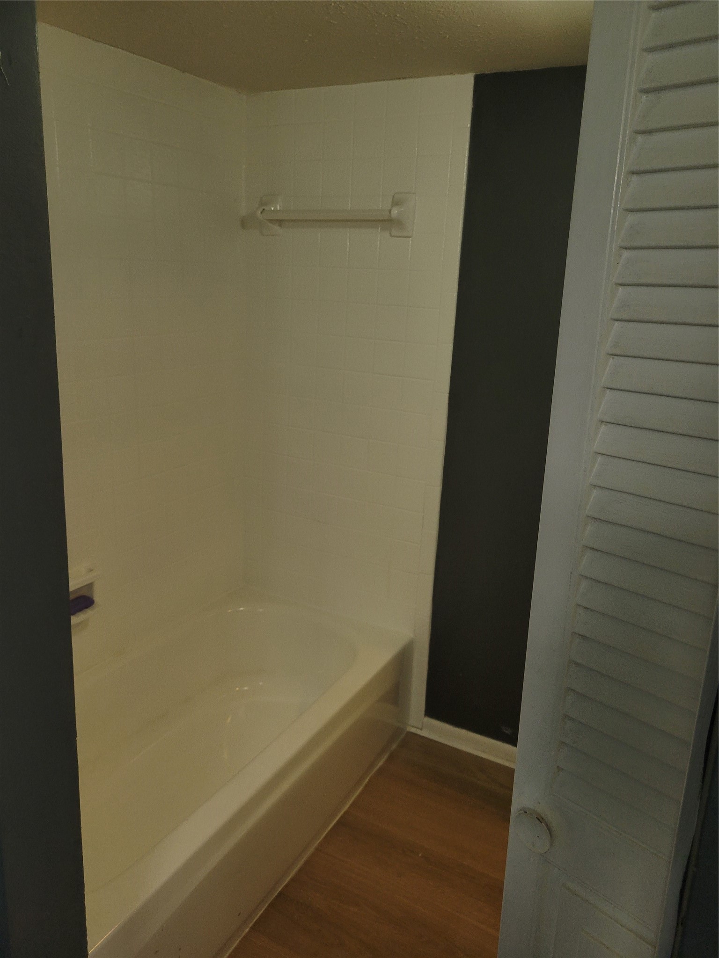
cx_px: 360
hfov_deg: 53.1
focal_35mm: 26
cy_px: 479
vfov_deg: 67.3
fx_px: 720
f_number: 1.8
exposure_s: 1/120
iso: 200
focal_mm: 5.4
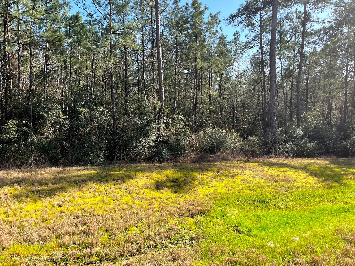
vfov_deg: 53.1
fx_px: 267
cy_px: 133
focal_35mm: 26
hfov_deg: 67.3
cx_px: 178
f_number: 1.6
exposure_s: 1/1252
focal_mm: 5.1
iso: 50
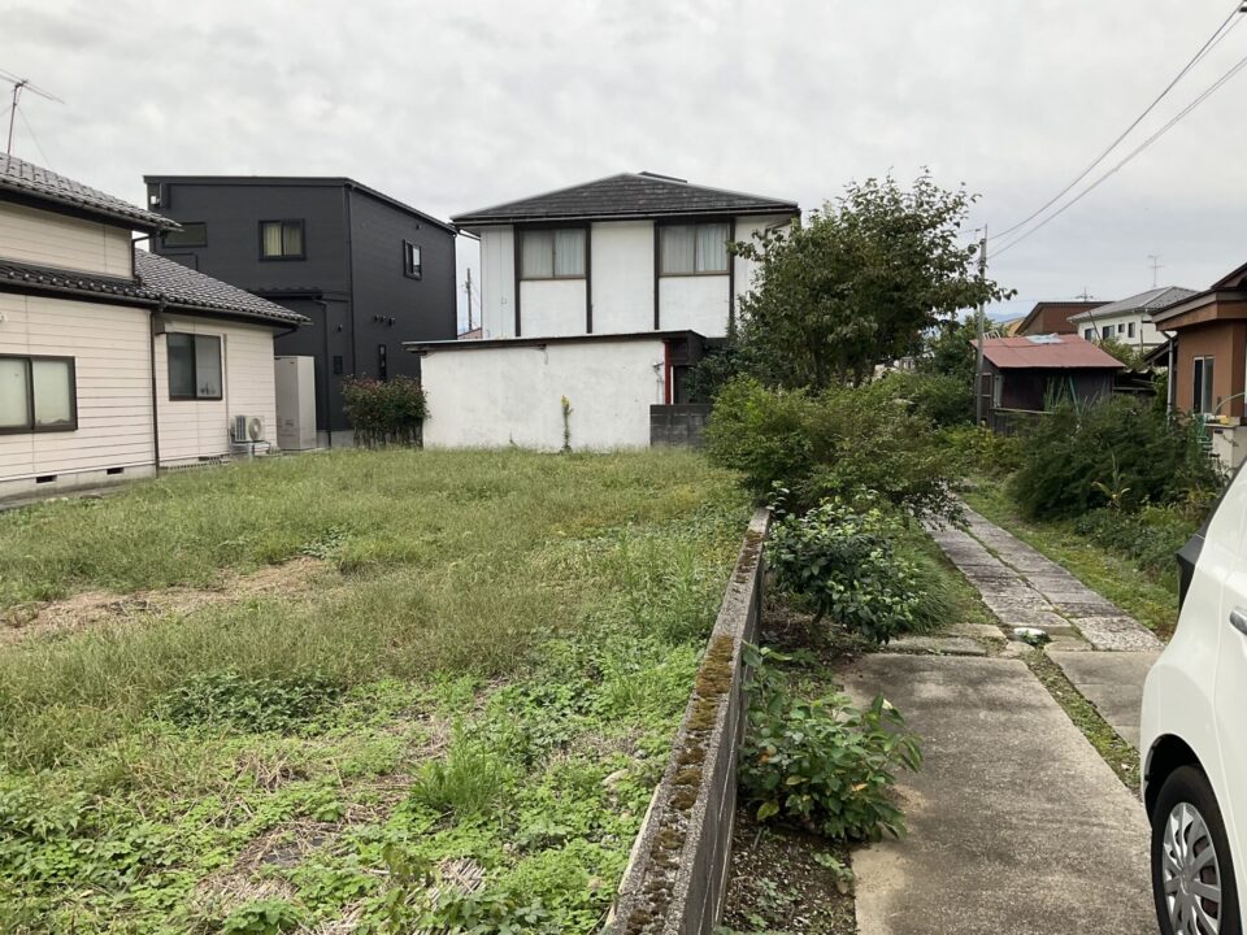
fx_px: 1045
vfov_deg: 48.2
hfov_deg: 61.7
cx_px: 624
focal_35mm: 29
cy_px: 468
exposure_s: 1/123
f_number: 1.8
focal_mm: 3
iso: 20
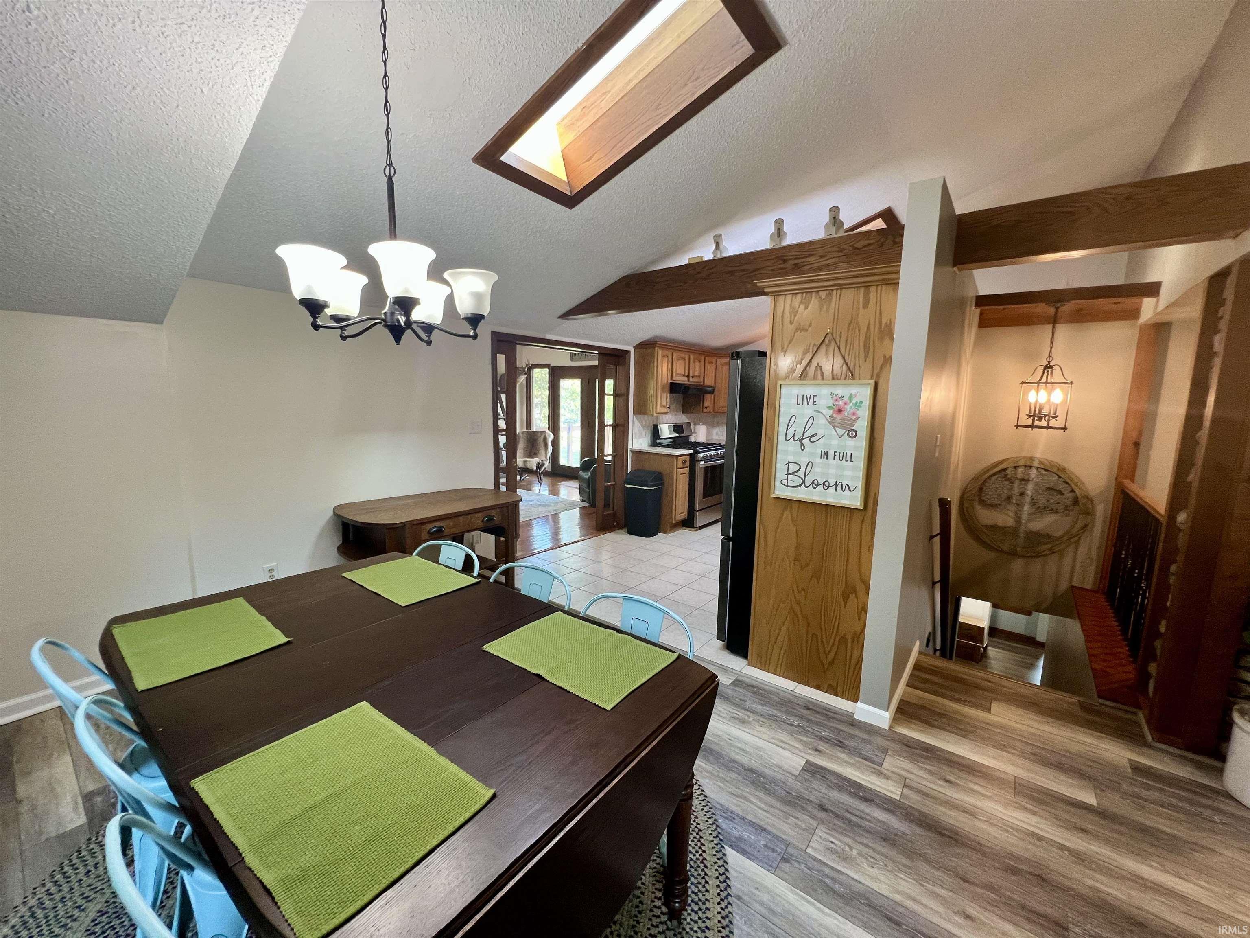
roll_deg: -1.6
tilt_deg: -7.8
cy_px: 469
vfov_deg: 89.9
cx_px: 625
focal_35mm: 13
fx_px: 469
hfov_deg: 106.2
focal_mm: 1.57
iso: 160
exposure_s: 1/60
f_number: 1.8
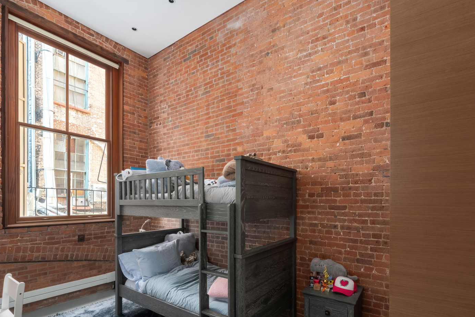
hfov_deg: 89.9
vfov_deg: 66.0
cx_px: 250
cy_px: 205
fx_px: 237
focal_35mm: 18
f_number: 22
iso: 1000
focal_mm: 13
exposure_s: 30
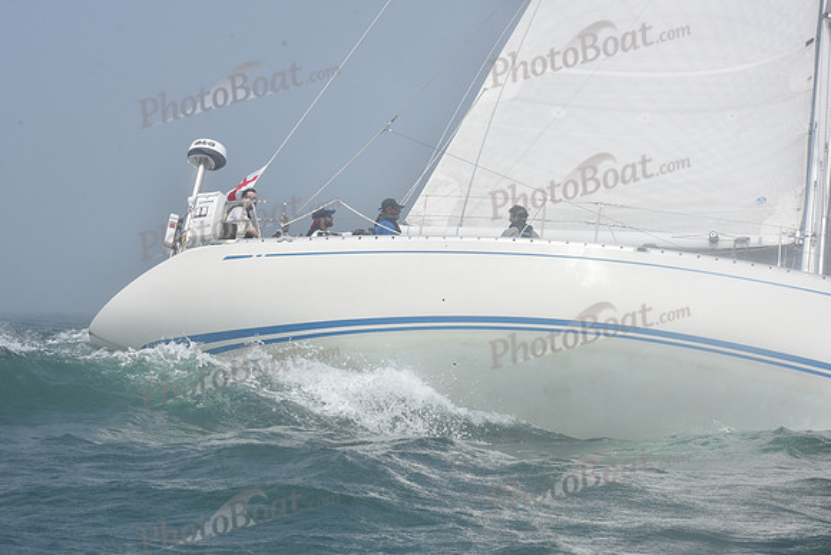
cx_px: 416
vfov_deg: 14.4
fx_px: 2193
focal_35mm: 95
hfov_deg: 21.5
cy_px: 278
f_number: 13
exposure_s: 1/800
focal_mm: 95
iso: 320
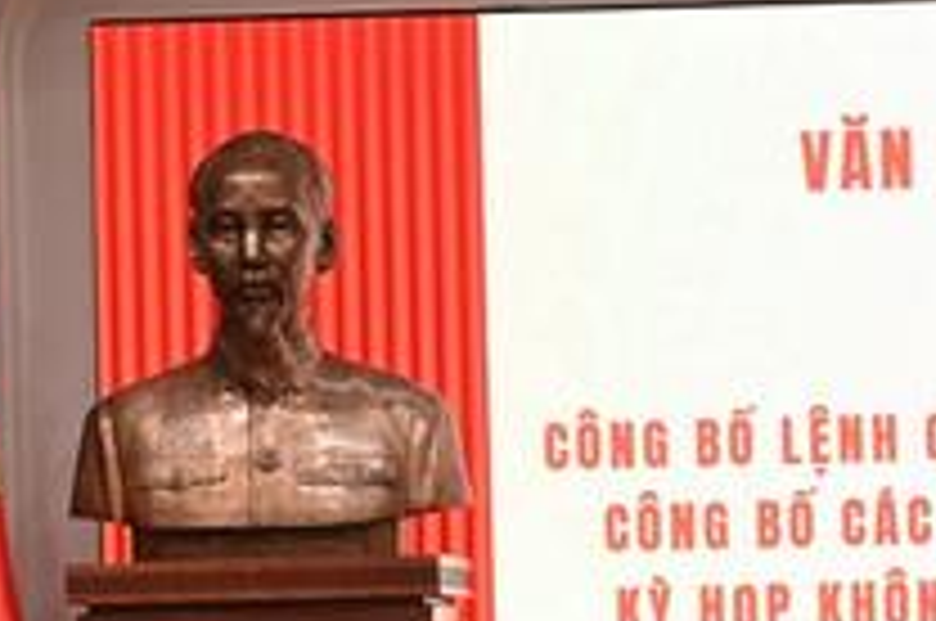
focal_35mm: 266
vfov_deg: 5.1
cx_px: 801
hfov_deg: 7.7
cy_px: 594
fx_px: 6905
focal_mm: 115
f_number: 3.5
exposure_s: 1/200
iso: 1600
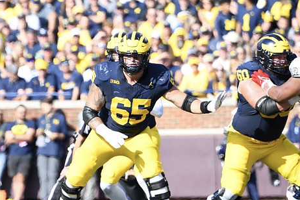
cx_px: 149
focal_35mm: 715
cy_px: 104
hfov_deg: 2.9
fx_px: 5958
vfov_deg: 1.9
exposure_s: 1/1000
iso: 500
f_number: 5.6
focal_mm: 380
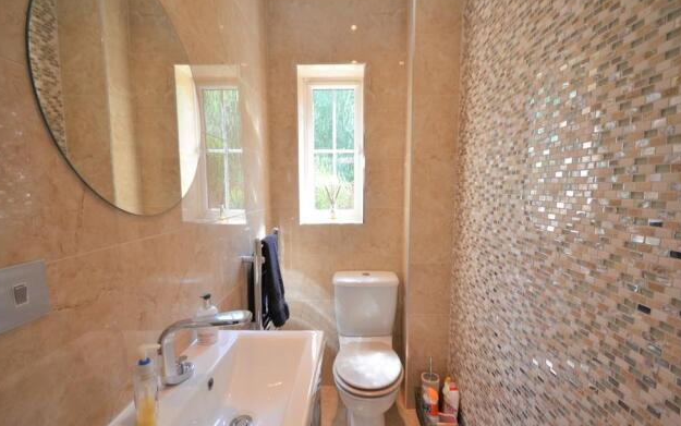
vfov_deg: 71.2
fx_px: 297
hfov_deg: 97.8
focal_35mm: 16
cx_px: 345
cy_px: 227
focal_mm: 10
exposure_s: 1/80
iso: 400
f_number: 4.5
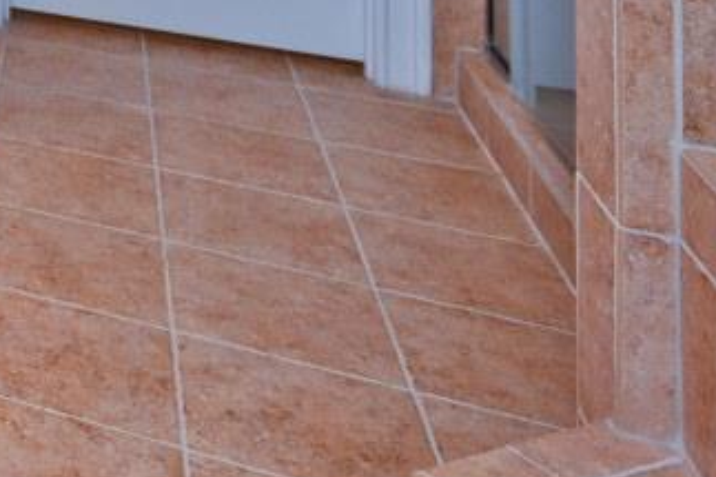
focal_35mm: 65
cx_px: -634
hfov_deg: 20.1
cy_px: -473
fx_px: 1292
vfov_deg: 16.2
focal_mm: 14
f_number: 4.5
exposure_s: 1/60
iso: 200
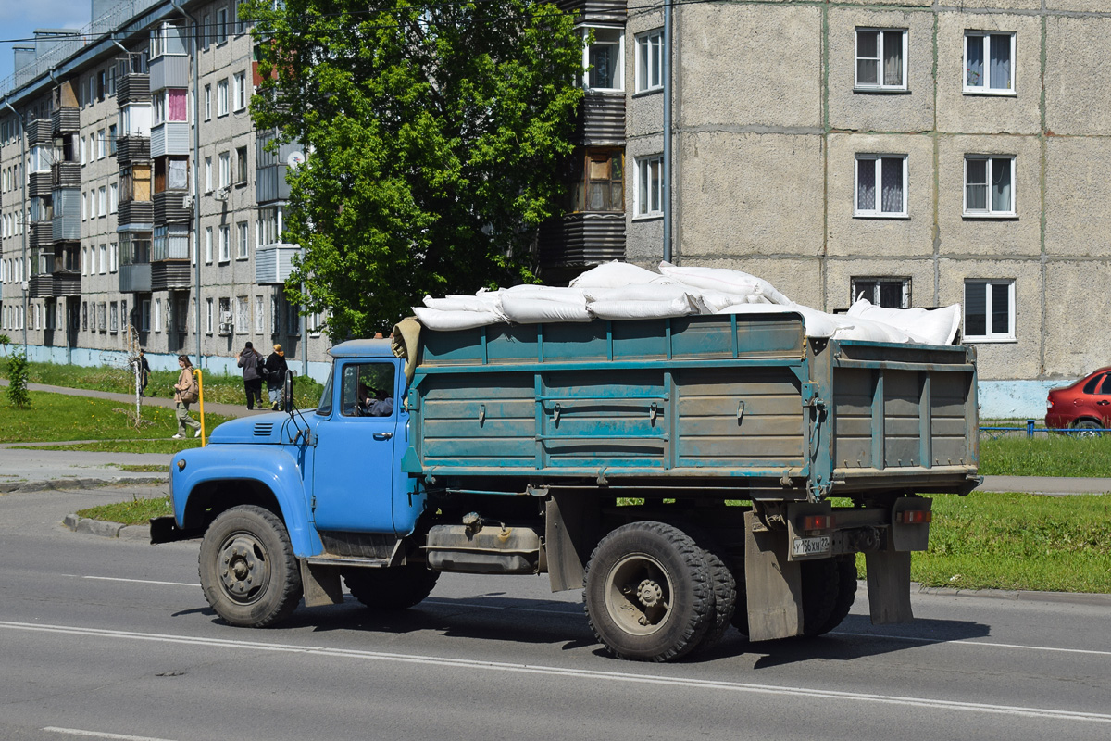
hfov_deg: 28.1
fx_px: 2222
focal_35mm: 72
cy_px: 370
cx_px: 556
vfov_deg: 18.9
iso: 200
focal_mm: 48
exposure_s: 1/1250
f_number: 7.1
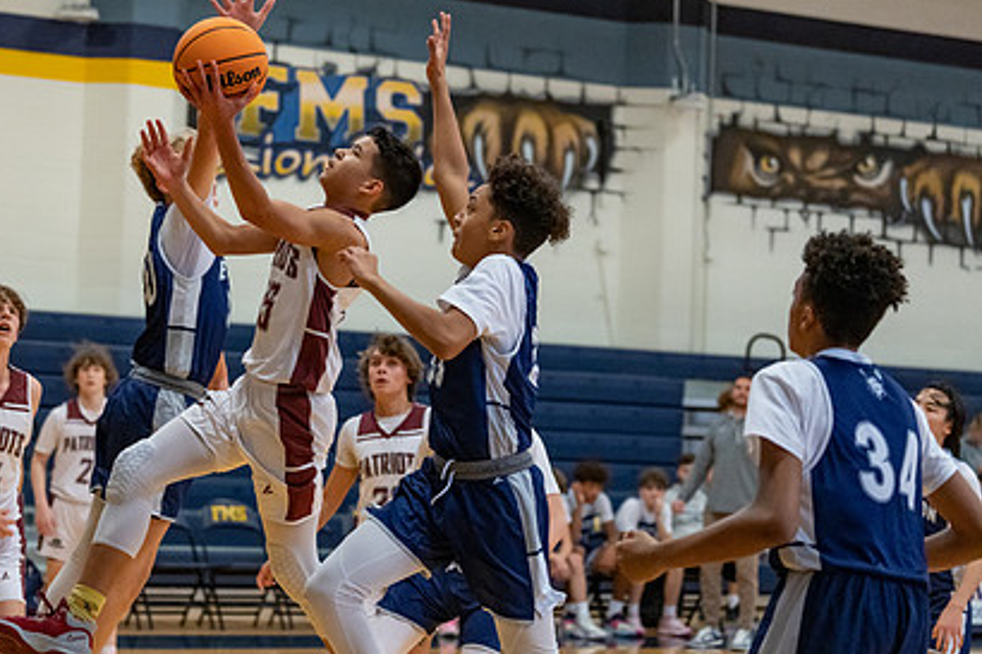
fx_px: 2699
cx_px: 316
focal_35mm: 99
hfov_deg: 20.5
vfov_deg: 13.8
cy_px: 255
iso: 4000
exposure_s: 1/1000
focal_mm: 70
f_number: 2.8
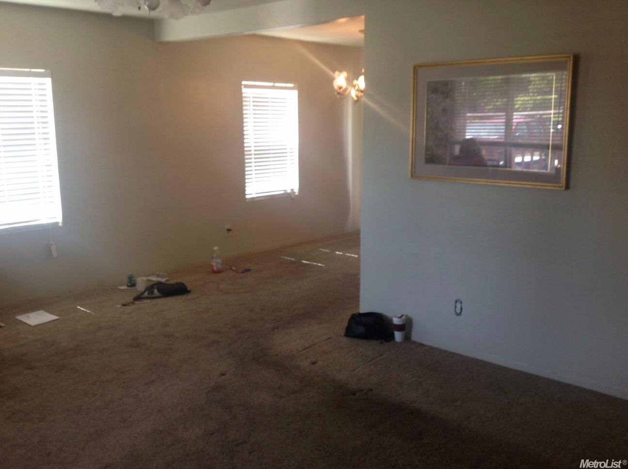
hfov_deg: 52.7
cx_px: 314
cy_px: 234
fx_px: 634
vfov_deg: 40.6
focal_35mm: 35
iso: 100
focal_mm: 4.28
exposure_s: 1/15
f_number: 2.4
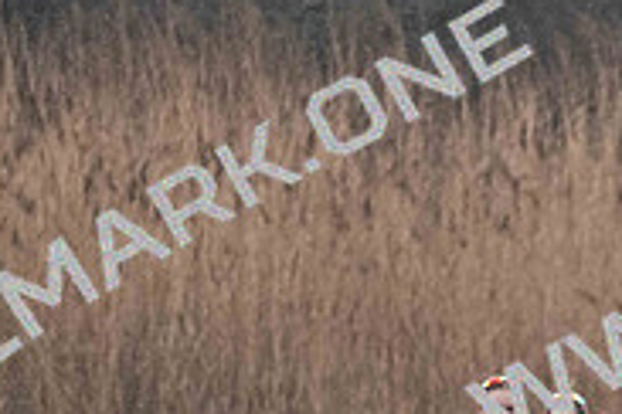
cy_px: 450
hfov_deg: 1.6
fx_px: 21924
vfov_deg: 1.1
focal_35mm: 1269
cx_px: 887
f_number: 4.5
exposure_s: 1/1600
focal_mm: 400
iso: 6400
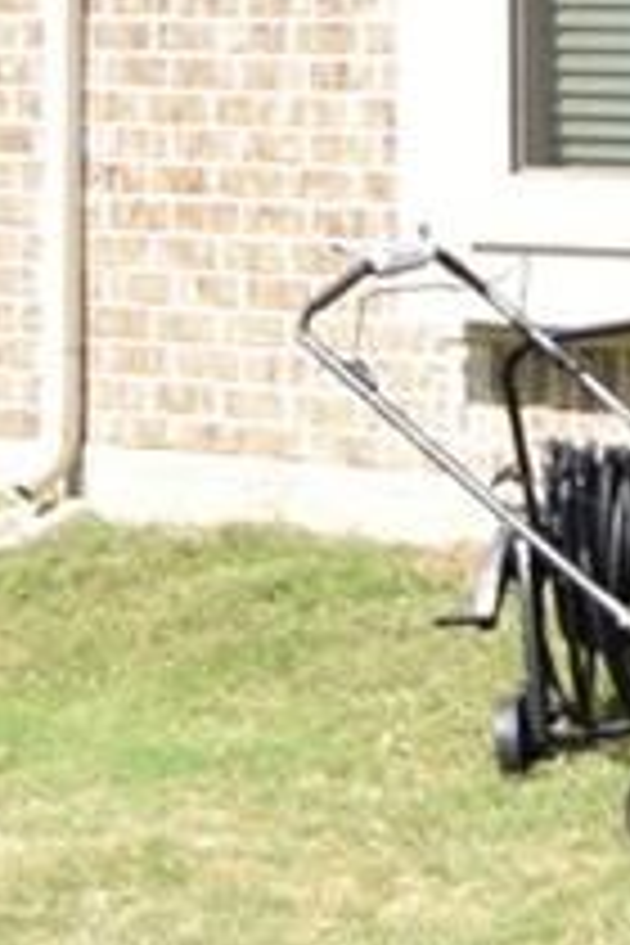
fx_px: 7664
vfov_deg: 6.8
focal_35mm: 292
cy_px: -1015
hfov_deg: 4.4
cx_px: 2290
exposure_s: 1/125
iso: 100
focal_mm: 20
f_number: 8
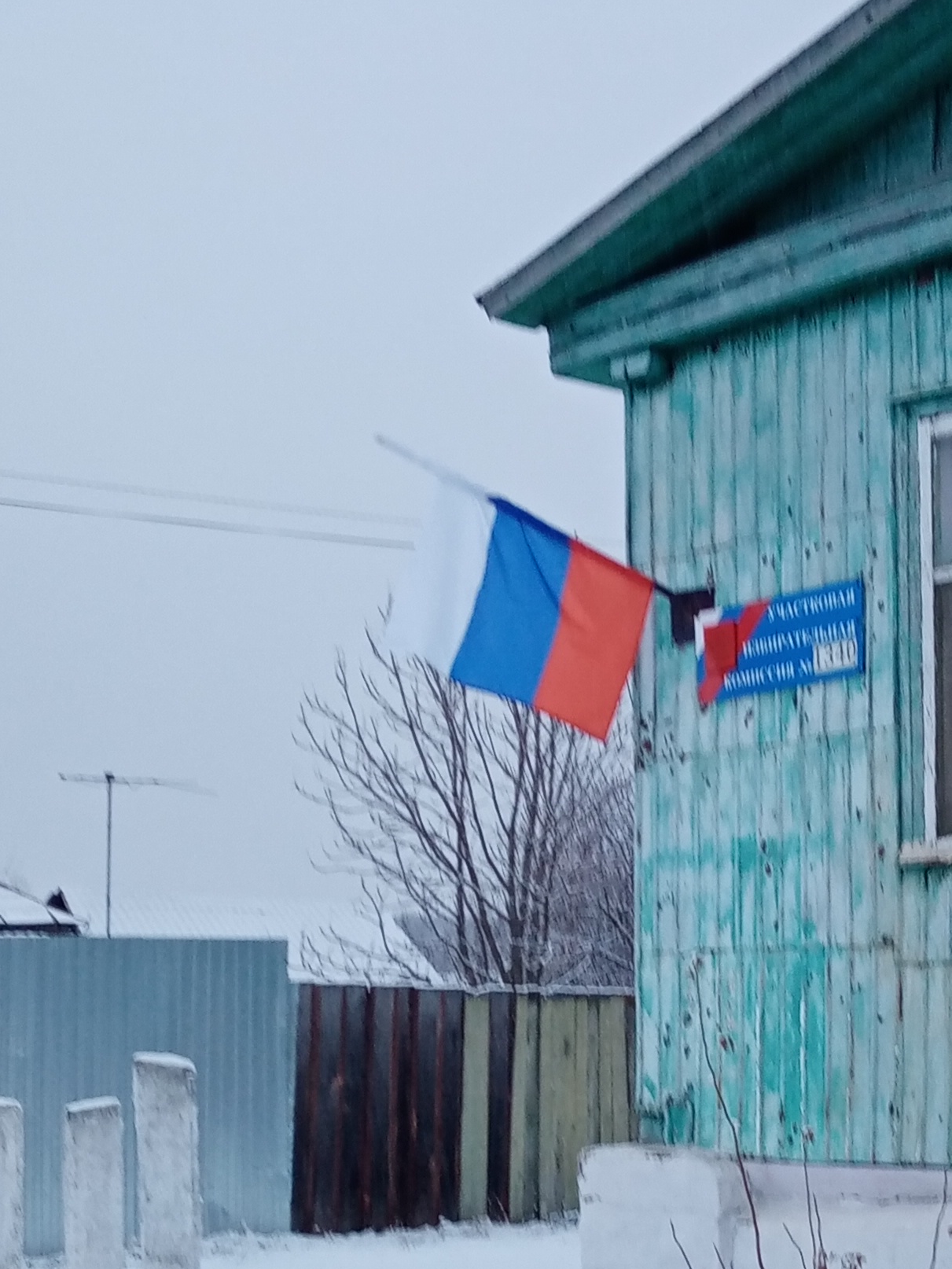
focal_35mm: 67
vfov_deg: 28.6
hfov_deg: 21.9
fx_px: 2456
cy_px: 927
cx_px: 559
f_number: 1.8
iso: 118
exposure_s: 1/33.3
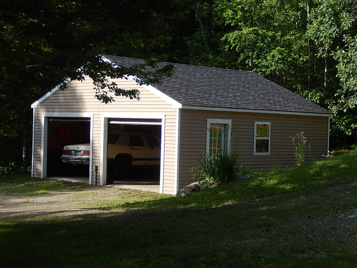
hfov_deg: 26.7
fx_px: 753
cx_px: 178
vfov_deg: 20.2
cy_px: 134
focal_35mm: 73
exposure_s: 1/320
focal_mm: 13.1
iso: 125
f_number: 4.9
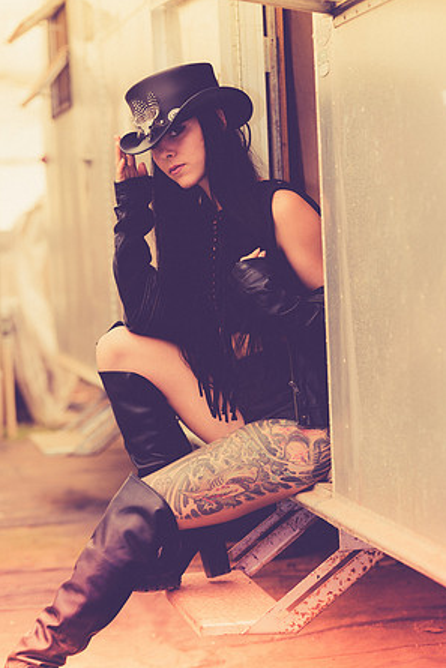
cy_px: 333
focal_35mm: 99
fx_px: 1838
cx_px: 224
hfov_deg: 13.8
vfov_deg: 20.6
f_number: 3.5
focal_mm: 98
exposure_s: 1/250
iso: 400
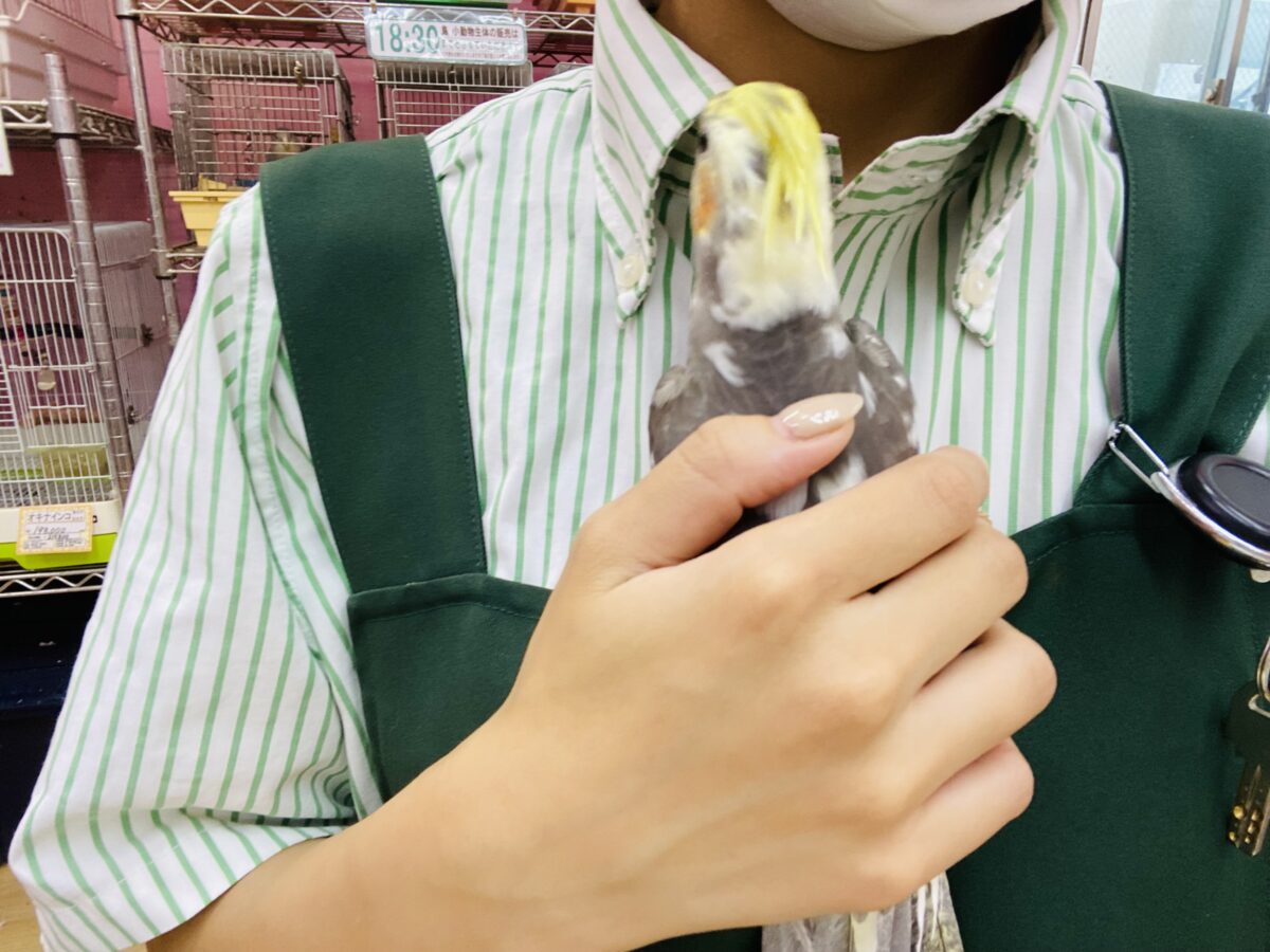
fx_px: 844
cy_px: 476
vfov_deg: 58.9
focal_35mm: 23
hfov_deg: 73.9
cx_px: 635
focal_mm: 2.71
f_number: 2.2
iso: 100
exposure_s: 1/50
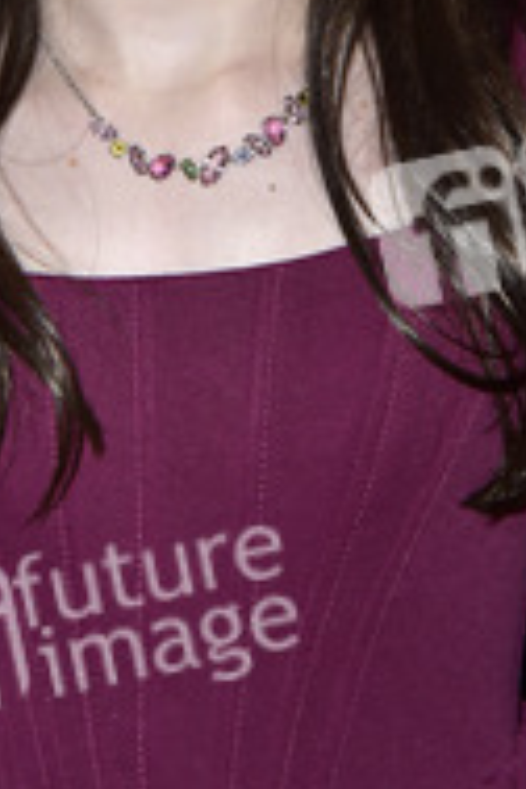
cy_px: 0
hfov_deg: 5.2
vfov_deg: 7.7
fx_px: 5807
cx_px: 207
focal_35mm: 265
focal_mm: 125
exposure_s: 1/250
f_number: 6.3
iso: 250
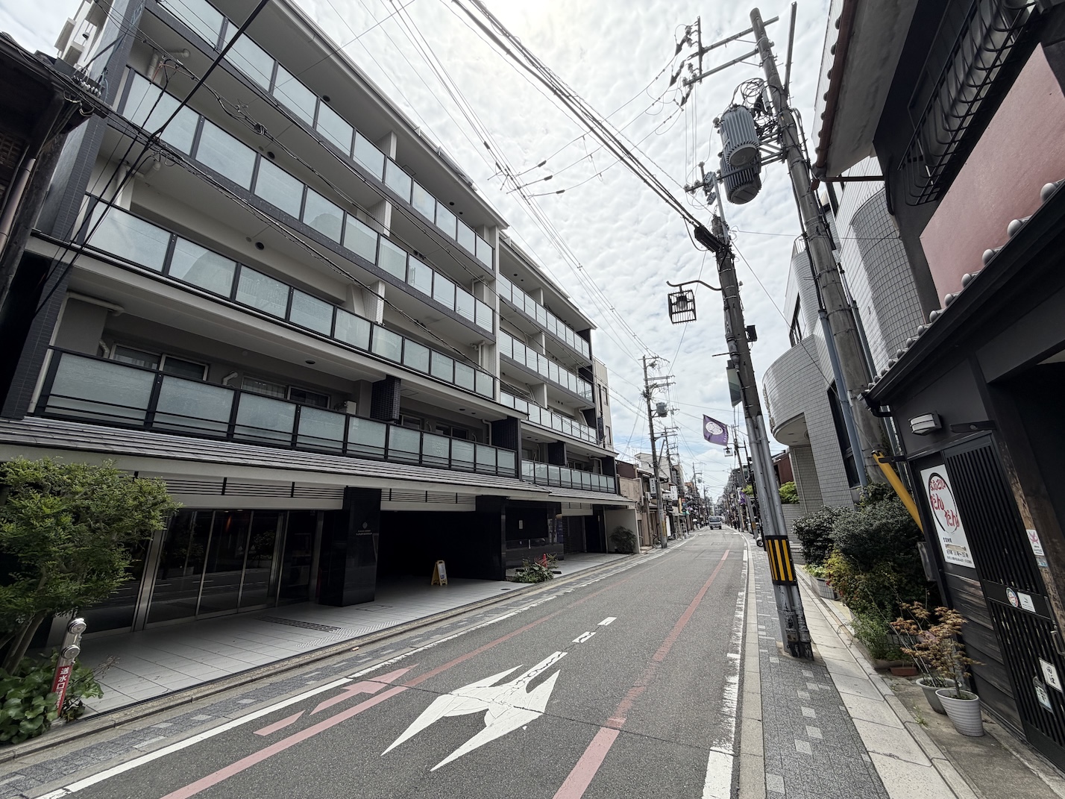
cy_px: 400
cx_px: 532
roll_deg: +1.9
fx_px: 431
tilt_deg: +16.4
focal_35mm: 14
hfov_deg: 102.1
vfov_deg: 85.7
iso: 25
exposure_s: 1/888
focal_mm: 2.22
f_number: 2.2
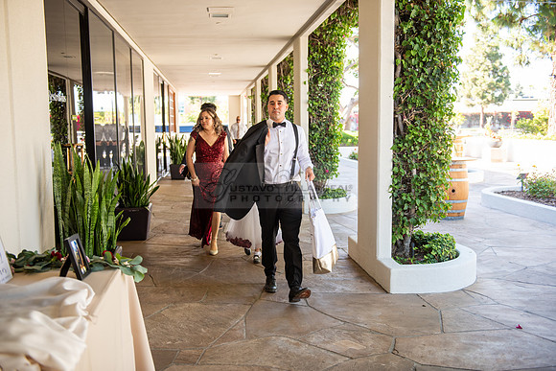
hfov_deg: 50.7
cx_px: 278
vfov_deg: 35.1
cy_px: 186
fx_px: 587
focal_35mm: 38
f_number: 3.2
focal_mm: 38
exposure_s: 1/160
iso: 200
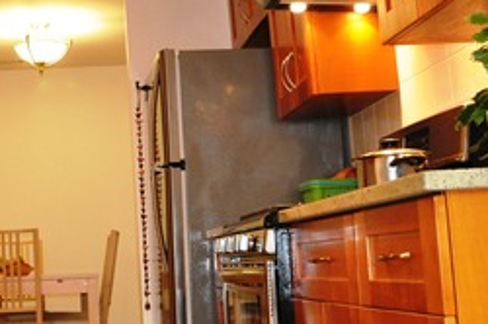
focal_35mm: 69
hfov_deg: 28.2
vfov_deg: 19.5
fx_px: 934
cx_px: 53
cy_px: 61
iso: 800
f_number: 5.6
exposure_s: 1/50
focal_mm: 18
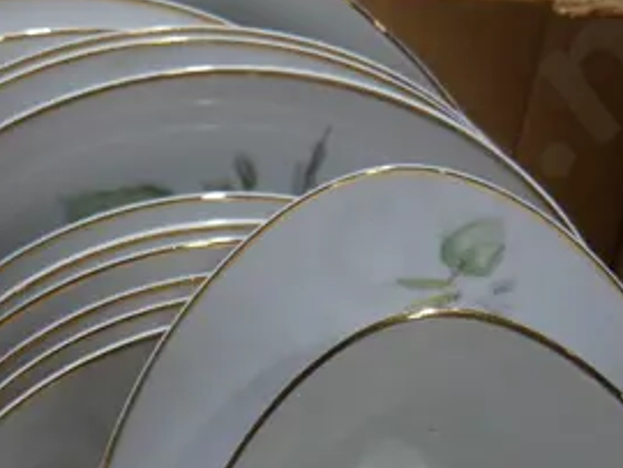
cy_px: 693
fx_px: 2324
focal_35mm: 129
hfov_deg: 14.5
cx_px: -217
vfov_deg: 11.1
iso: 200
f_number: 4
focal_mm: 17
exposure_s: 1/100
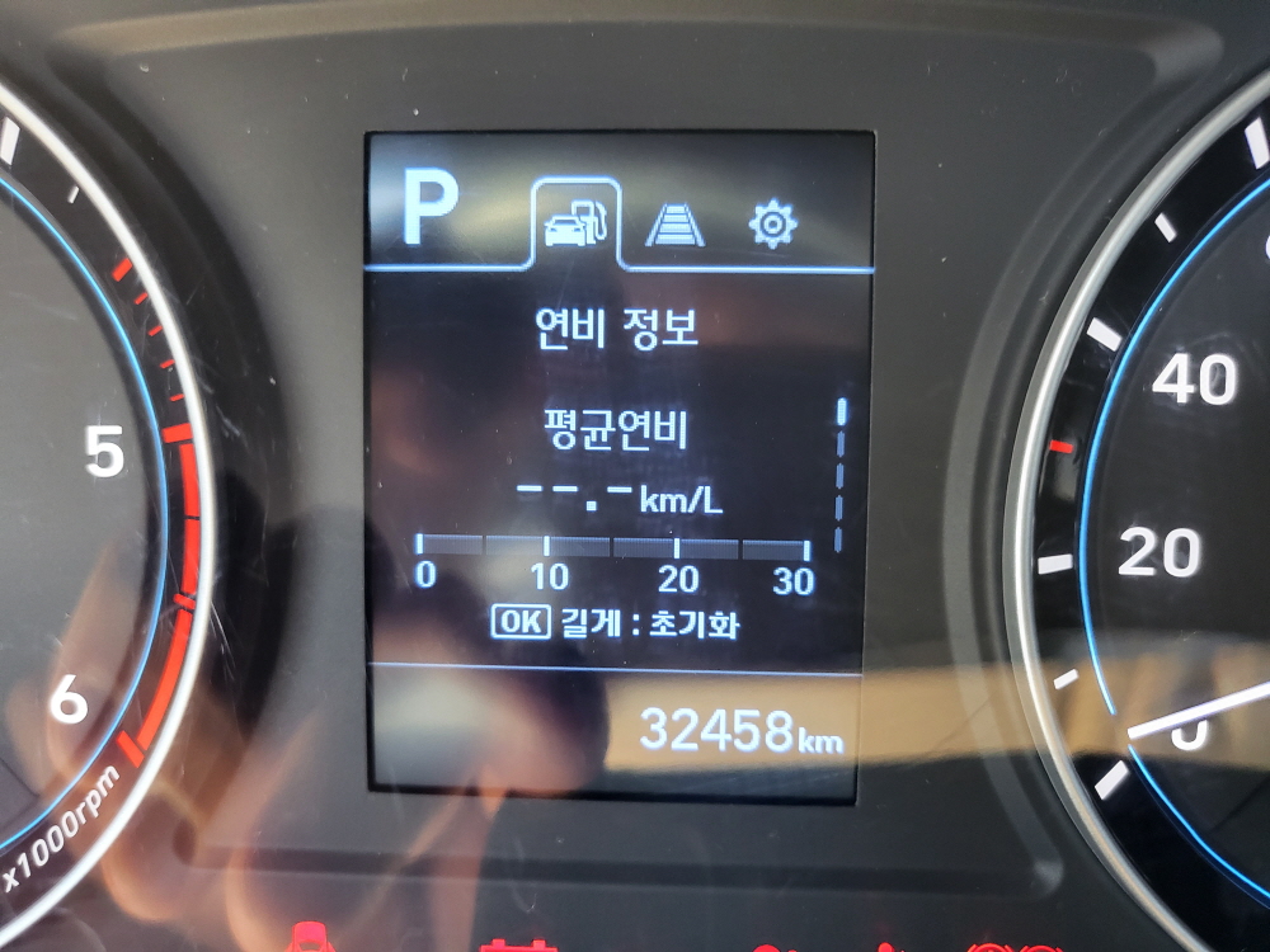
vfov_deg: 53.1
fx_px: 954
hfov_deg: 67.3
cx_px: 635
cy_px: 476
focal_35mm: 26
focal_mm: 4.25
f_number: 1.8
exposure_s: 1/40
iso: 320
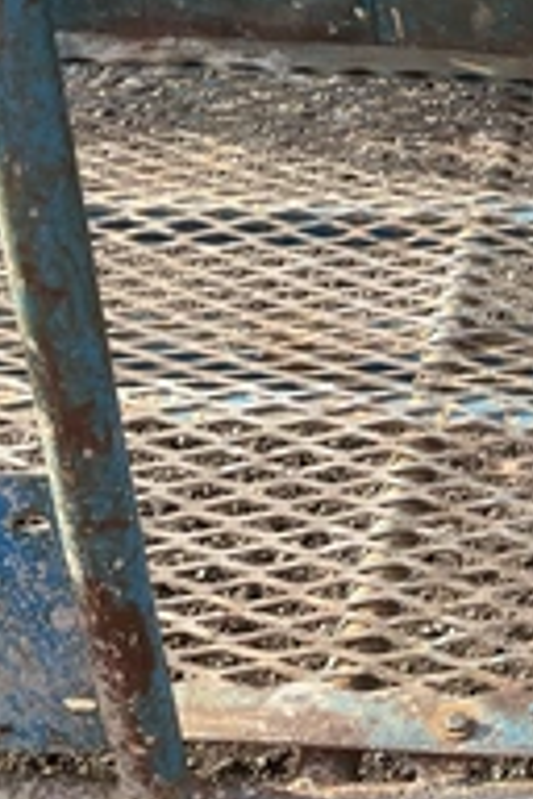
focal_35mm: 63
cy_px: 295
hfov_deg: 19.2
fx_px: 1399
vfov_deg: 31.7
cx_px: 770
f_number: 1.8
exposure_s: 1/400
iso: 25
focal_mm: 3
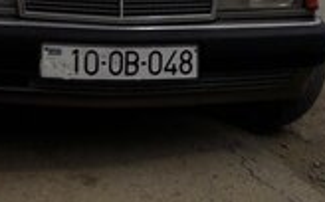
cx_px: 55
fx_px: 796
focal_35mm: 90
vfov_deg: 12.8
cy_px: -192
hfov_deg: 22.7
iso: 40
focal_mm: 3.7
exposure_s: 1/1927
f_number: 1.9
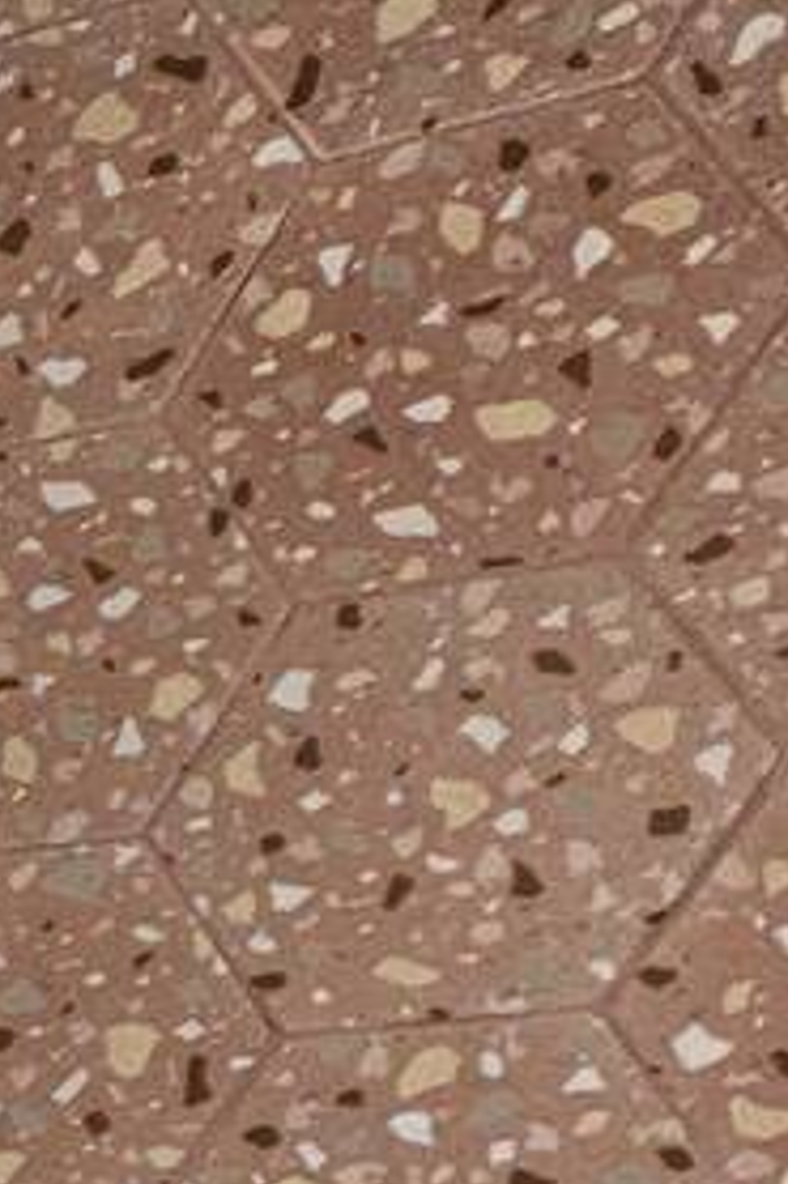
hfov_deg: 11.6
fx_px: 2301
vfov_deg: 24.5
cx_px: -1521
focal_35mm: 70
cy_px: 1610
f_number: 2.2
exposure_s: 1/60.2
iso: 80
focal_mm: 2.2
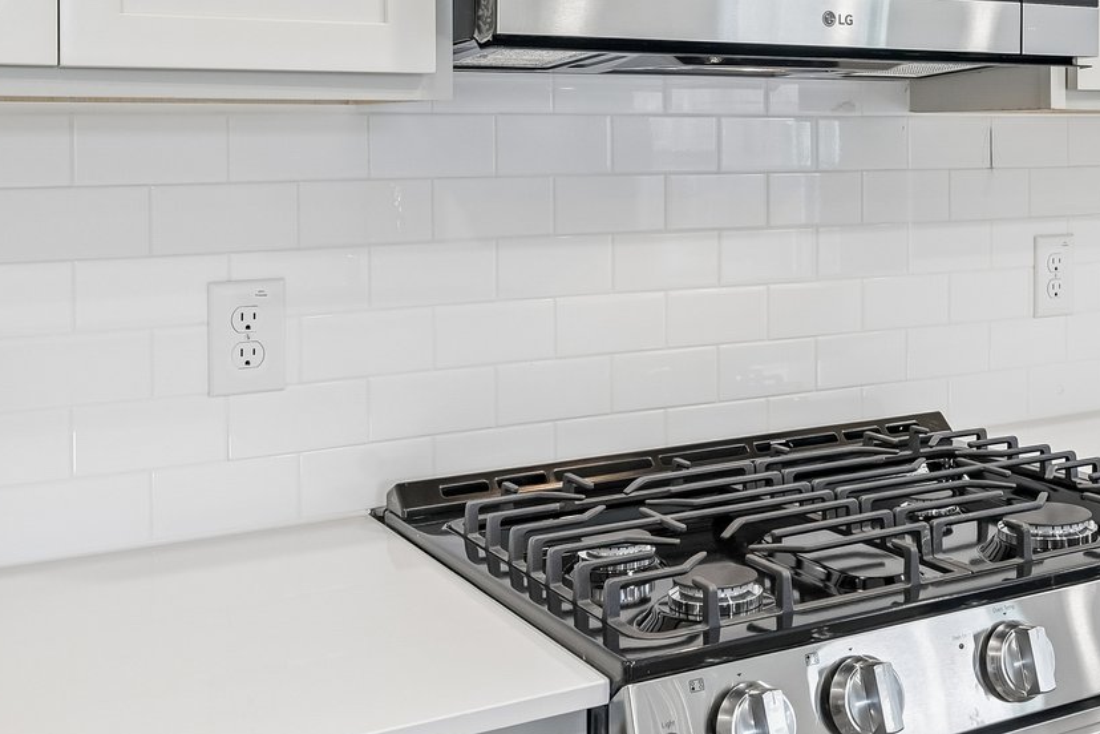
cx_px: 874
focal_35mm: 48
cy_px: 140
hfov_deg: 39.4
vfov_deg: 27.4
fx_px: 1474
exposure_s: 1/15
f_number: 8
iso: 400
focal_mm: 19.5
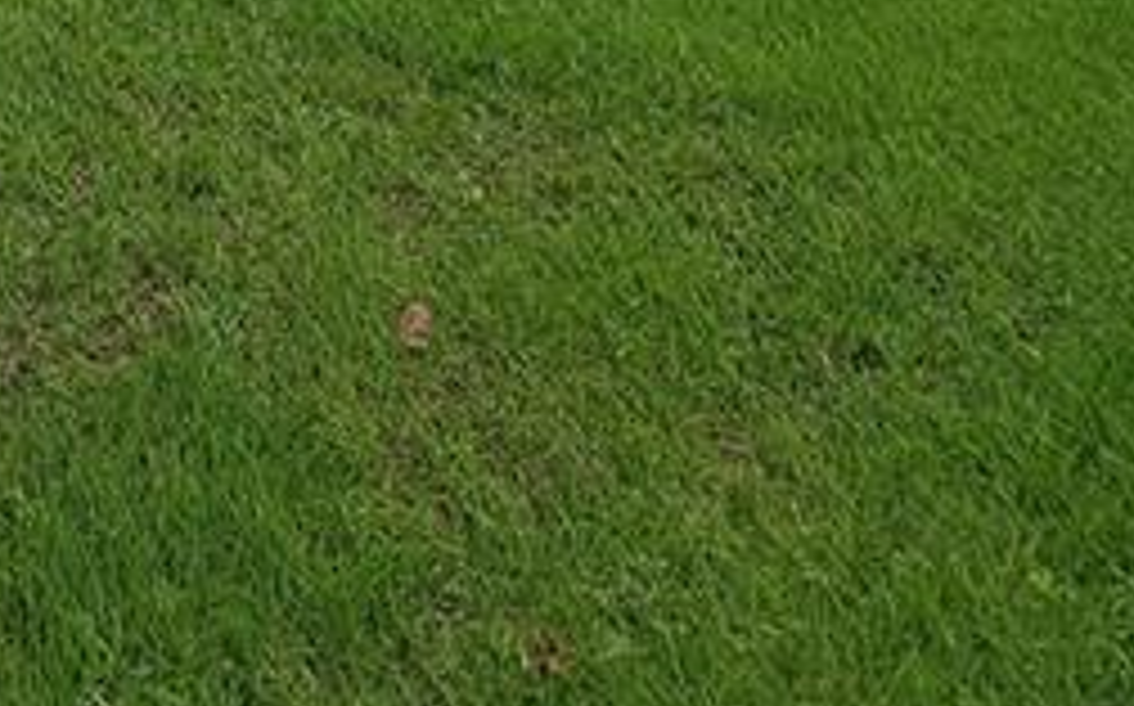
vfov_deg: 15.9
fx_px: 1729
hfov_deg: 32.5
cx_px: -72
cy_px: -836
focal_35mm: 56
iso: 50
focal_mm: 2.2
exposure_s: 1/1167
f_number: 2.2
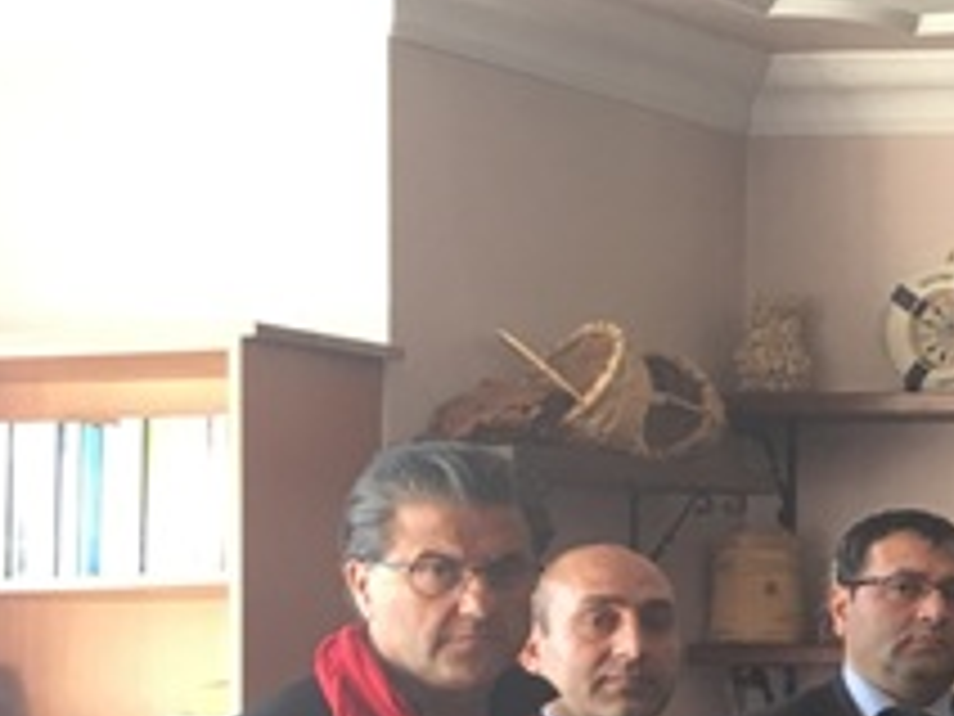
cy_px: 716
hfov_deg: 16.2
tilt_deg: +0.4
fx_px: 2894
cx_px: 1647
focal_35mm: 105
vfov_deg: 13.9
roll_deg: -0.2
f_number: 2.2
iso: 32
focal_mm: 4.15
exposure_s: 1/17
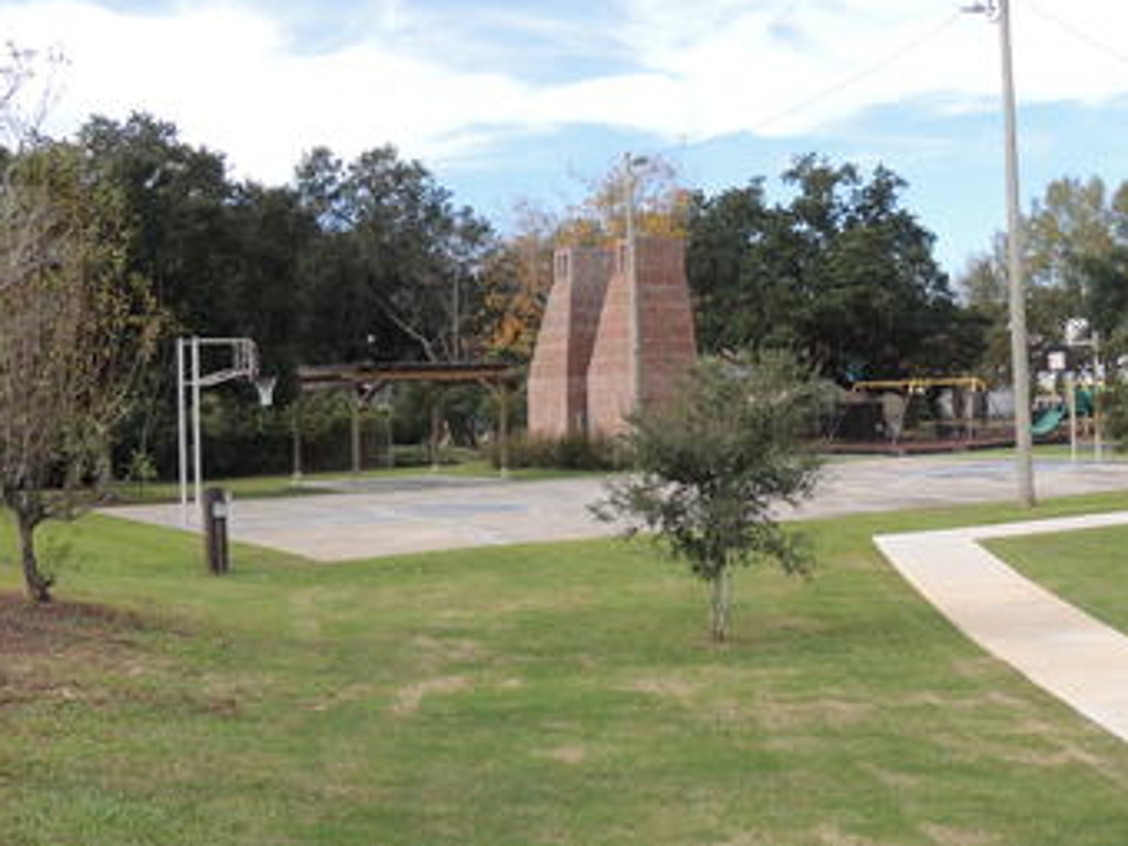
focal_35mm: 47
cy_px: 358
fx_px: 1532
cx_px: 607
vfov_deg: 30.8
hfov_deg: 40.4
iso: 100
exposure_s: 1/500
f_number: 3.3
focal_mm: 7.1
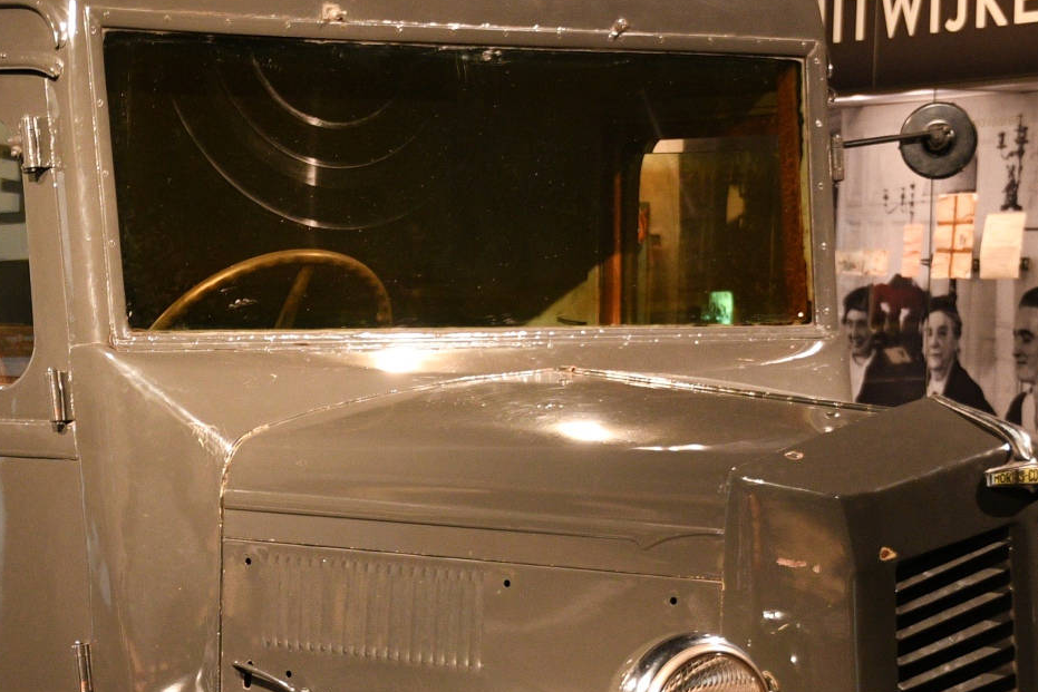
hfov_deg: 17.5
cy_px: 688
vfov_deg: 11.7
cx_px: 207
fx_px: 3345
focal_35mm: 116
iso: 1250
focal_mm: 30
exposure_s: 1/30
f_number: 3.2
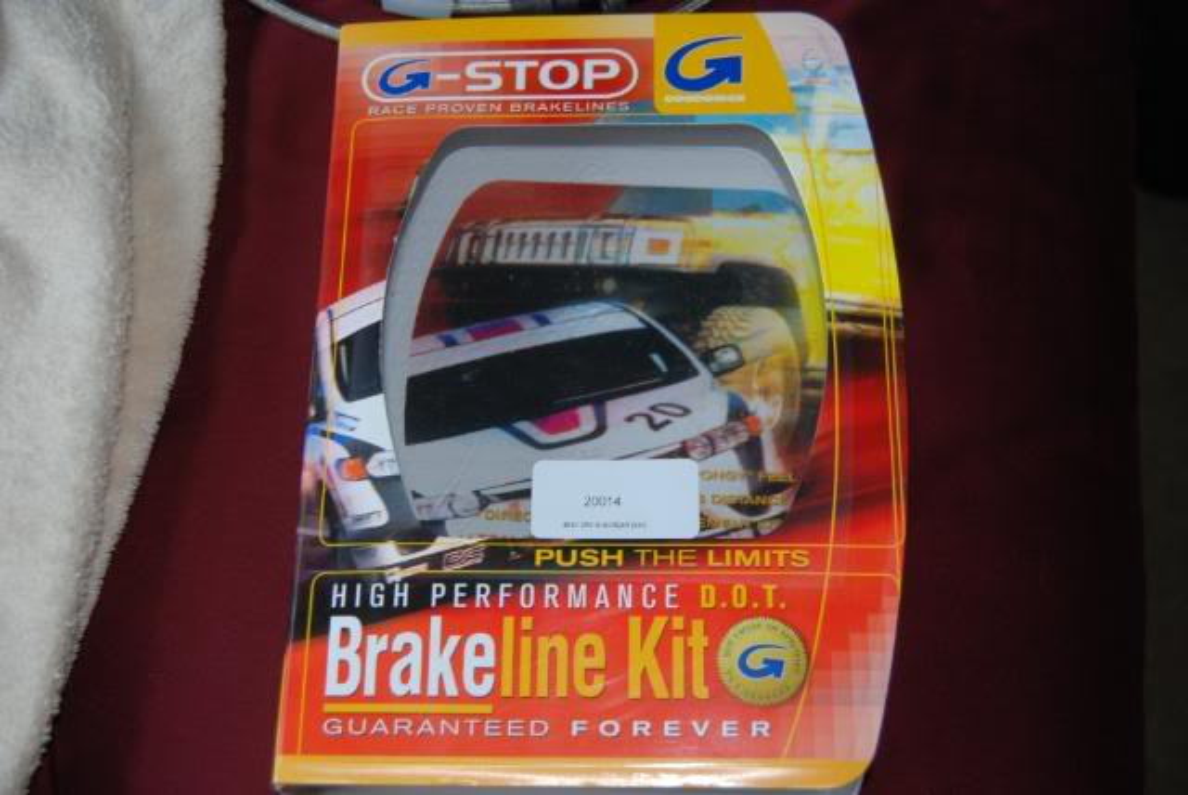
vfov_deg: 28.1
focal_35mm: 48
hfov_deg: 41.1
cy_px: 398
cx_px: 594
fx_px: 1585
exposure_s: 1/60
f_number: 4.5
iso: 200
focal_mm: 32
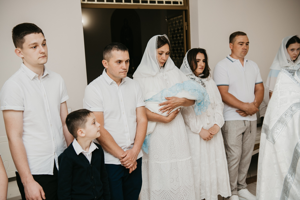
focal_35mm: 47
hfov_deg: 42.2
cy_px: 100
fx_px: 389
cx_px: 150
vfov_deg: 28.8
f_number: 4
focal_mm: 46
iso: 200
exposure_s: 1/160
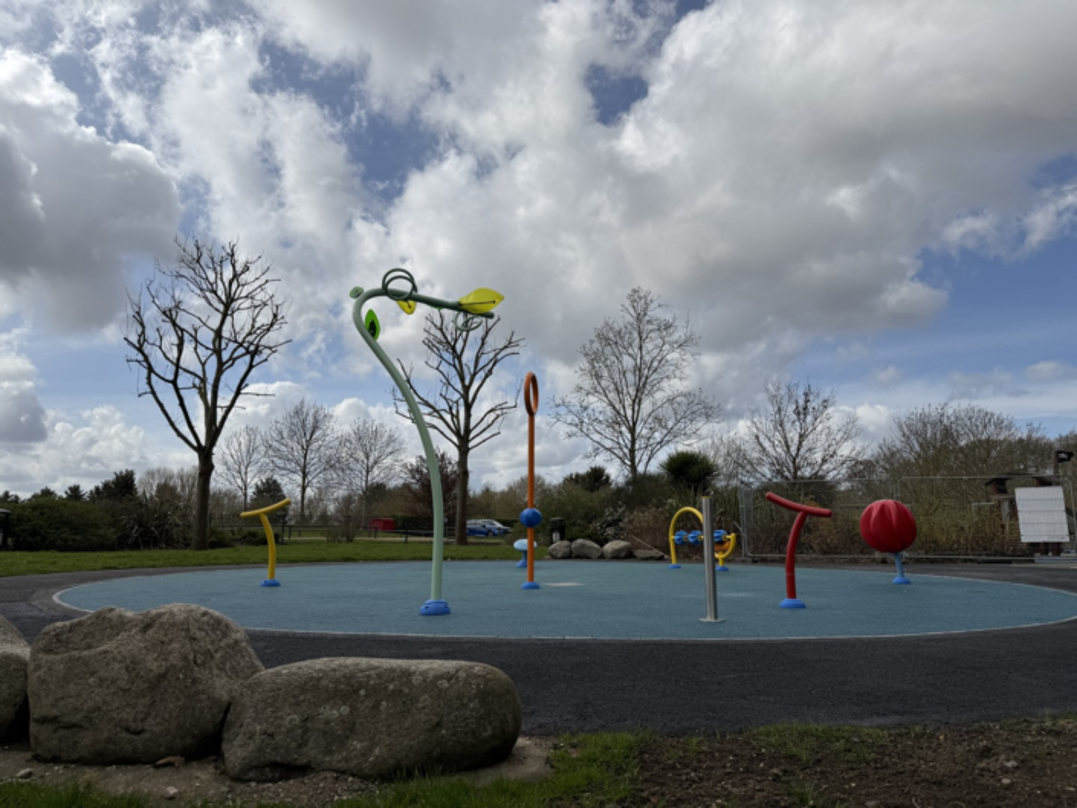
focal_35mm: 24
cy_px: 404
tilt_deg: +9.3
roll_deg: -0.3
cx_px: 538
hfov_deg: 71.6
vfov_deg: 56.8
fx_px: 747
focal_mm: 6.76
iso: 80
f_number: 1.78
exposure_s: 1/10309
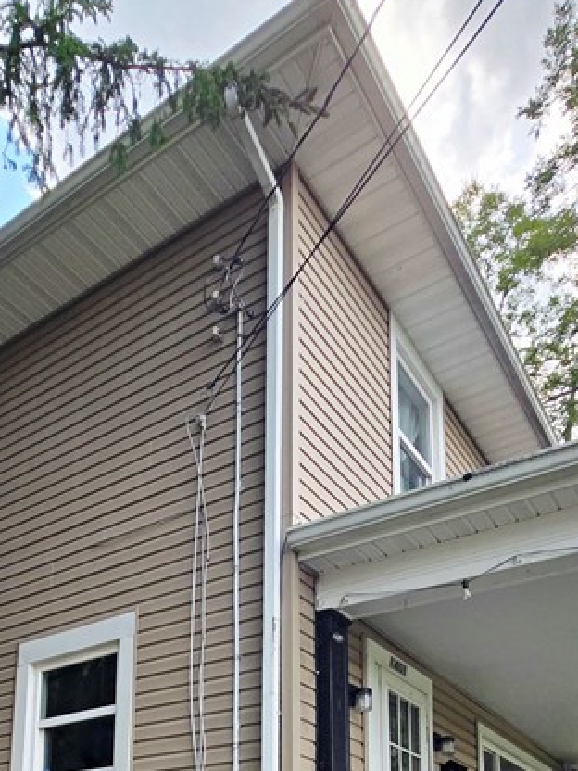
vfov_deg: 45.9
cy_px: 803
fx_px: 712
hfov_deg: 44.0
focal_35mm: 32
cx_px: 239
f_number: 2.2
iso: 50
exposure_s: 1/769
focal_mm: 2.2
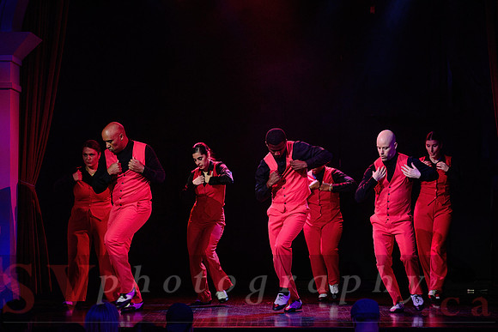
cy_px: 150
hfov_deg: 17.4
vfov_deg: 11.7
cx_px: 274
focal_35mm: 118
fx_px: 1627
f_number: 2.8
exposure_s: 1/250
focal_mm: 105
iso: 1600
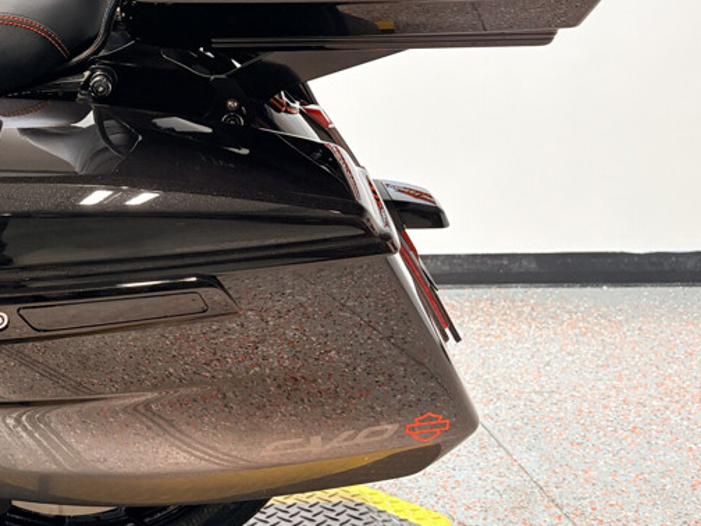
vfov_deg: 25.7
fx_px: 1114
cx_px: 62
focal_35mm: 55
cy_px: 54
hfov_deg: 33.0
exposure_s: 1/120
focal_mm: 5.96
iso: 64
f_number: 1.6
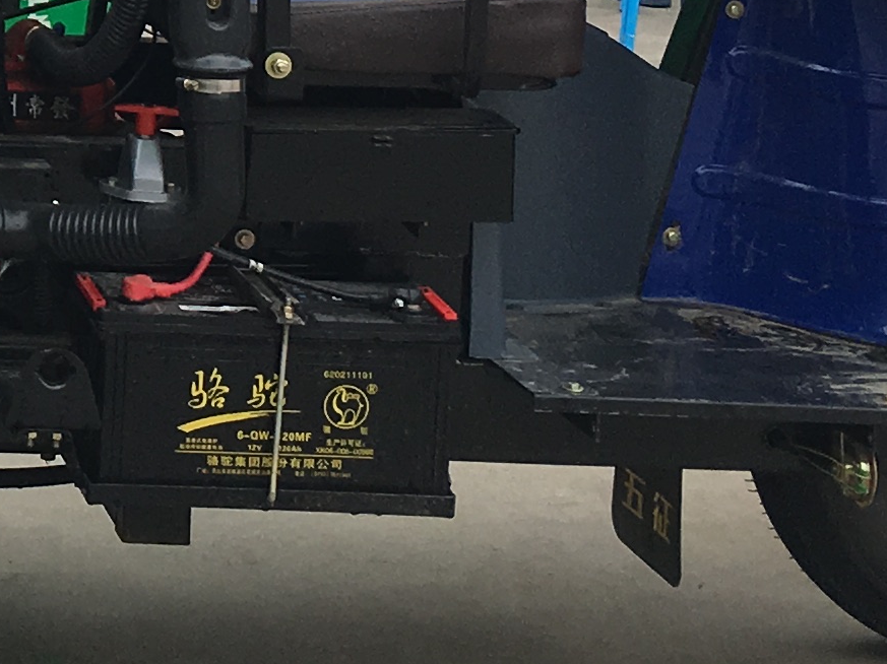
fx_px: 3432
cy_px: -377
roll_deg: -0.3
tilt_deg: -2.4
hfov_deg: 13.7
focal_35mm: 134
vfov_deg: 10.6
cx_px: -518
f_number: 2.2
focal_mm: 4.15
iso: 25
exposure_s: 1/705
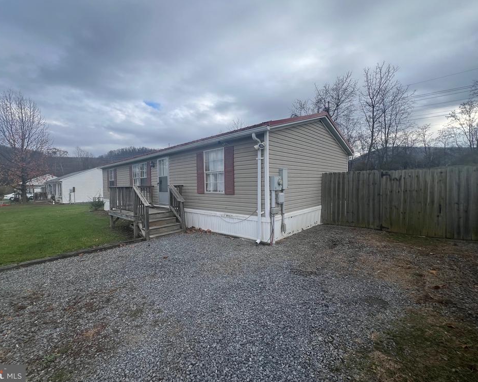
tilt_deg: -0.2
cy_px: 188
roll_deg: +1.0
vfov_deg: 88.0
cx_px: 225
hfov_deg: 100.6
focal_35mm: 14
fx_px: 198
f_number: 1.8
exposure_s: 1/645
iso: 32
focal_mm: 1.57
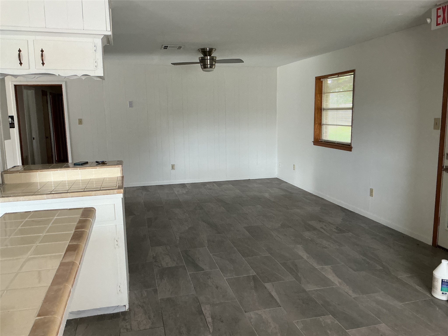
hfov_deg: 61.7
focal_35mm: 29
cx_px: 224
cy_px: 168
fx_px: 375
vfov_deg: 48.2
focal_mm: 3
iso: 125
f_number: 1.8
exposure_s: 1/60
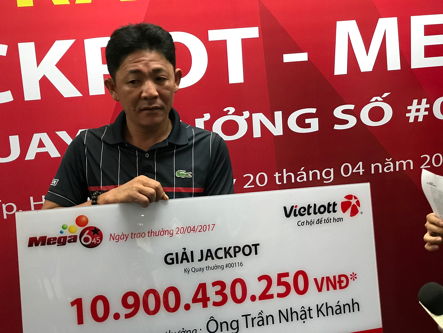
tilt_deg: -12.0
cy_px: 166
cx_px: 222
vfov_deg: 25.7
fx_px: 729
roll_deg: +3.8
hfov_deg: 33.8
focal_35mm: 57
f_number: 2.8
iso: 320
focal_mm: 6.6
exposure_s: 1/50
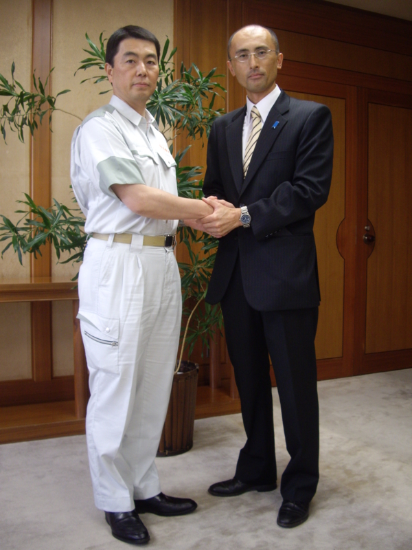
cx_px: 206
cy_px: 275
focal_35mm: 38
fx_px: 603
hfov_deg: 37.7
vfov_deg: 49.0
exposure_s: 1/20
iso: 200
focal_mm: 7.9
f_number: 2.8
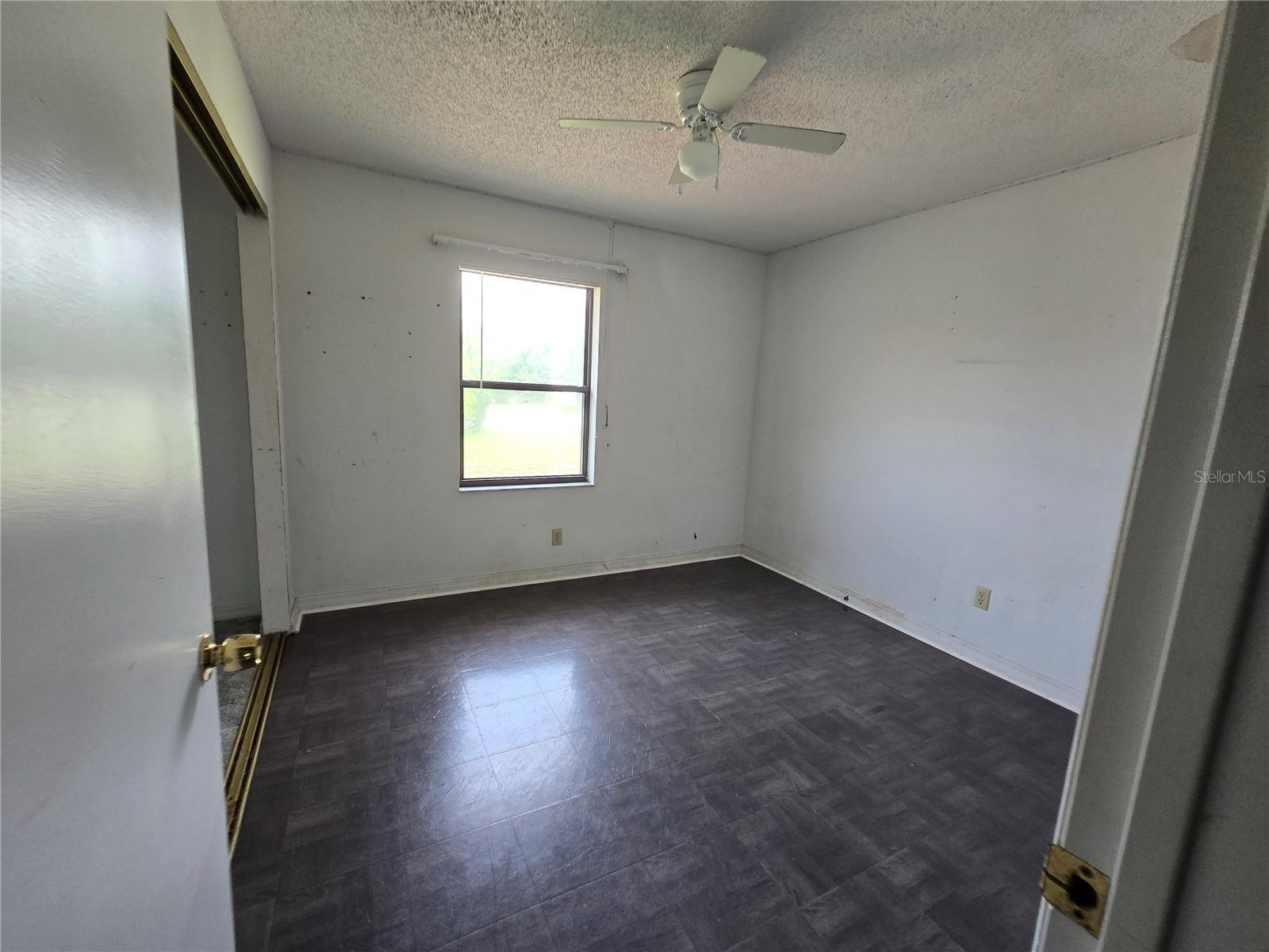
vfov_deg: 89.9
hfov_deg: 106.2
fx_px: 477
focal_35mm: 13
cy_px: 476
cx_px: 634
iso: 80
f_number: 2.2
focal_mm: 2.2
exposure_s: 1/60
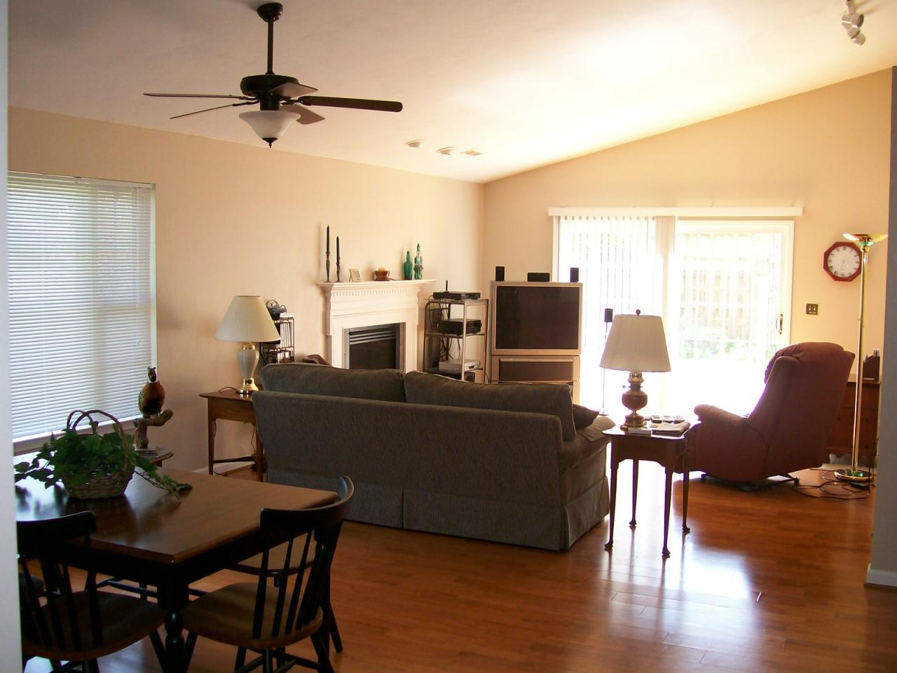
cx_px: 448
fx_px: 933
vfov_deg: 39.7
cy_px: 336
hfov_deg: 51.4
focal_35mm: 36
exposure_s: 1/68.2
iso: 80
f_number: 2.7
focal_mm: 6
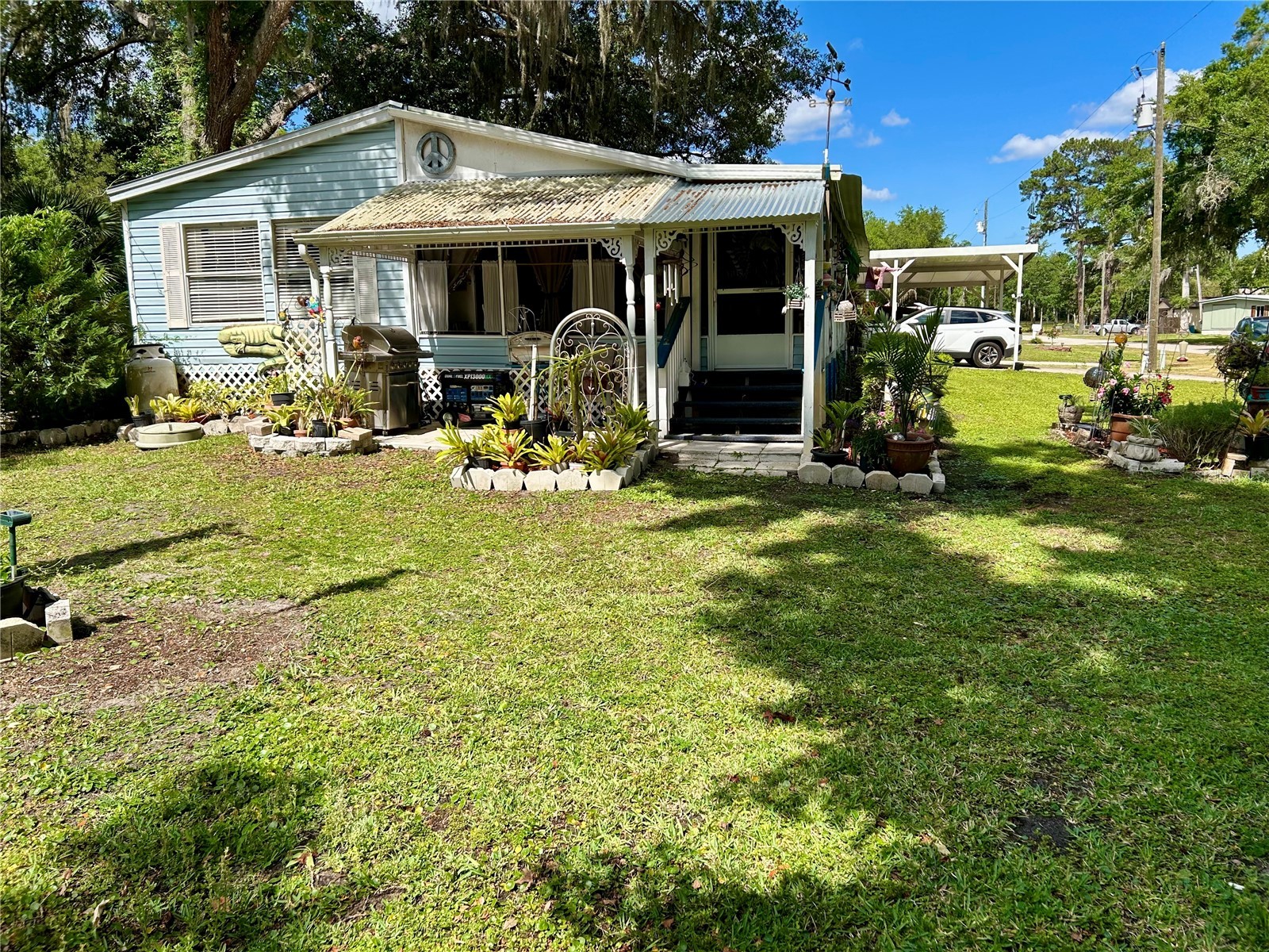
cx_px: 634
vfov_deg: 53.1
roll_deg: +1.0
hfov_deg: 67.3
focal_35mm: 26
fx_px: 953
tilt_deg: -9.1
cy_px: 476
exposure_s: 1/3257
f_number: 1.5
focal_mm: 5.7
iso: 50
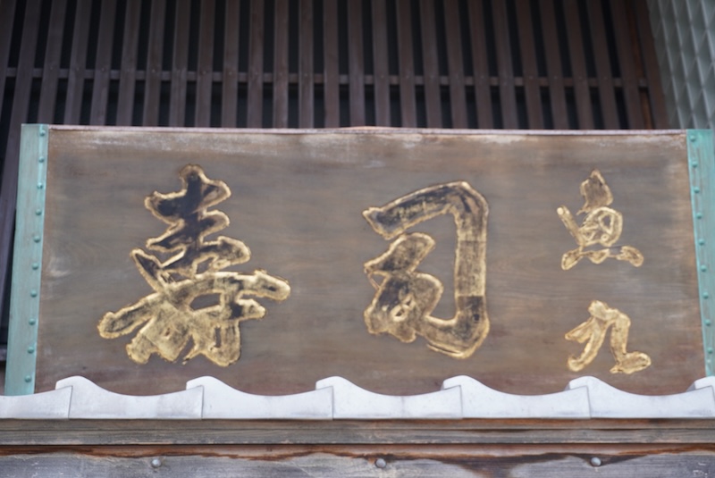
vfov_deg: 20.7
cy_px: 239
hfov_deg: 30.5
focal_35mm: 66
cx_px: 358
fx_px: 1312
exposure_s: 1/160
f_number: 5.6
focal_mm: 44
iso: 200
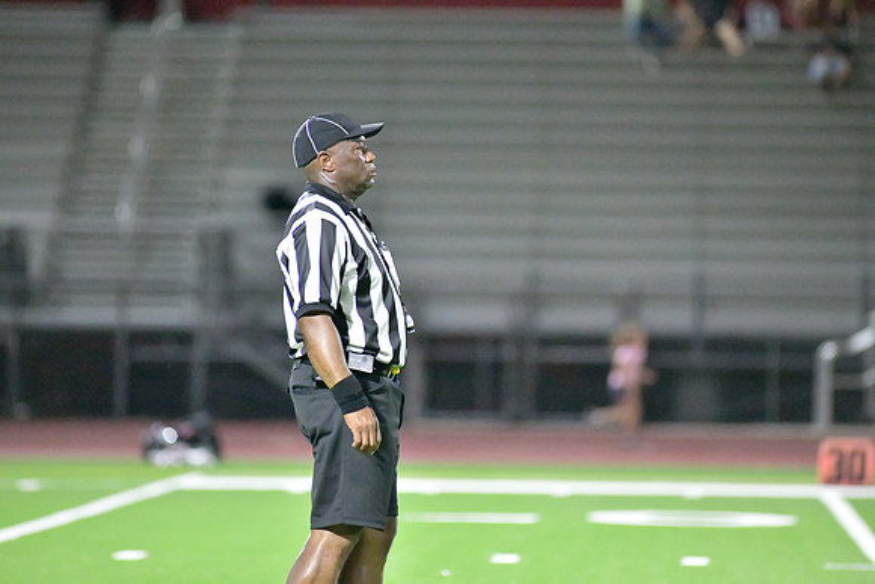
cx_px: 438
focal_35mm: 300
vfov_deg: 4.6
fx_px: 7293
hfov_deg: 6.9
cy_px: 292
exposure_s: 1/1250
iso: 25600
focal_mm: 300
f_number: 4
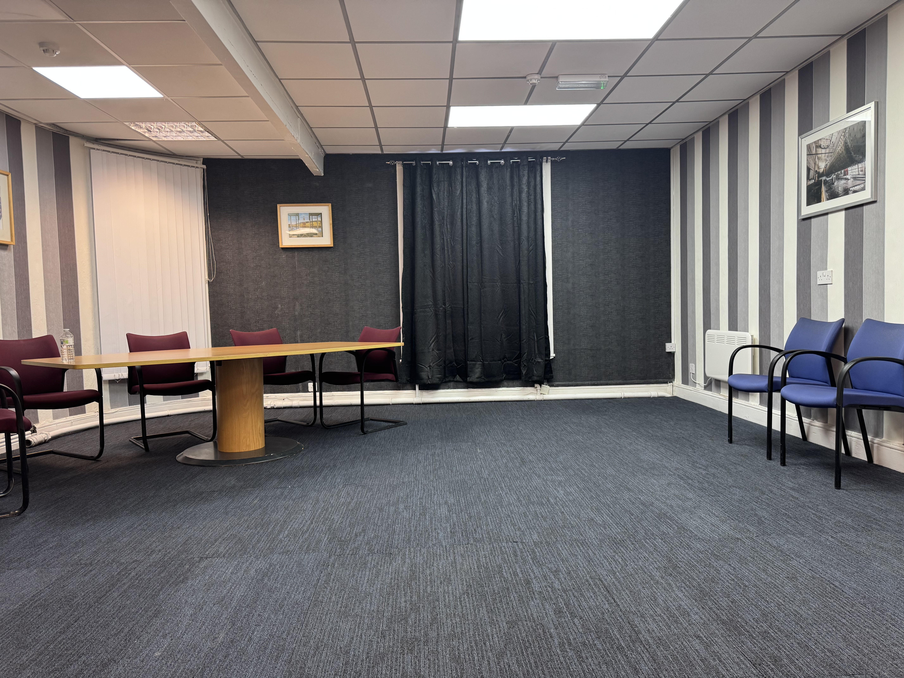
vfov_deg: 56.8
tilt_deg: -3.1
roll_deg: +1.5
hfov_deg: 71.6
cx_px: 452
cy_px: 339
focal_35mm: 24
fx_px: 627
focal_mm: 6.76
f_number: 1.78
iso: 125
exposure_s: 1/50
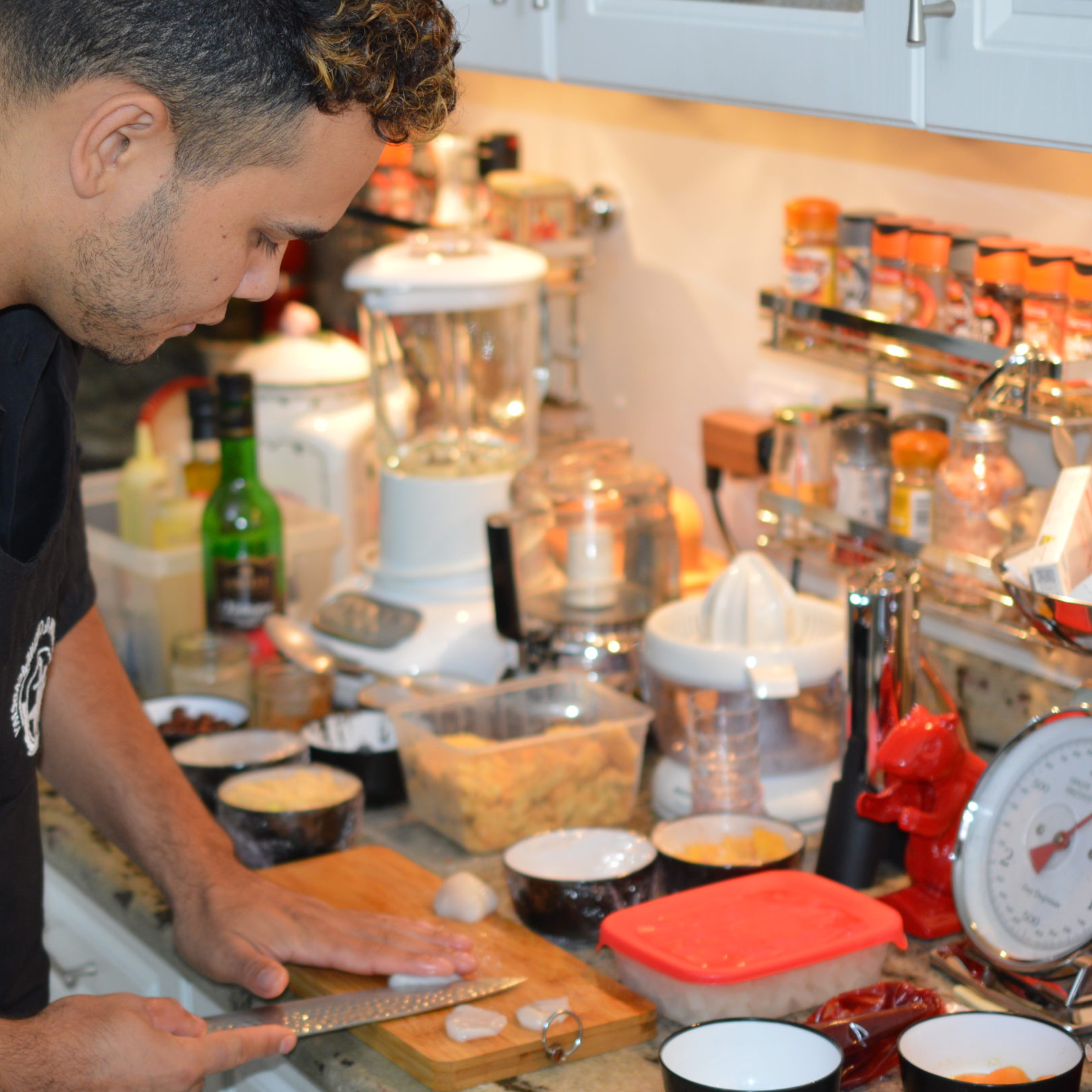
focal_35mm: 81
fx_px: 2891
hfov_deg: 21.3
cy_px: 538
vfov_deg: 21.4
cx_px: 383
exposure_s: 1/60
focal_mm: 40
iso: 400
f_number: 3.2
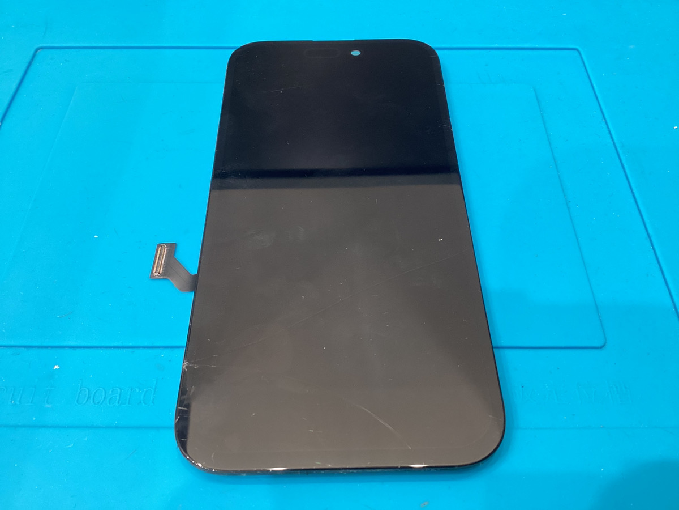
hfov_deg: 58.4
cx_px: 340
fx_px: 608
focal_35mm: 31
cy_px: 255
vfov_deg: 45.4
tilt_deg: -53.0
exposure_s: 1/50
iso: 100
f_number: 2.4
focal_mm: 3.3
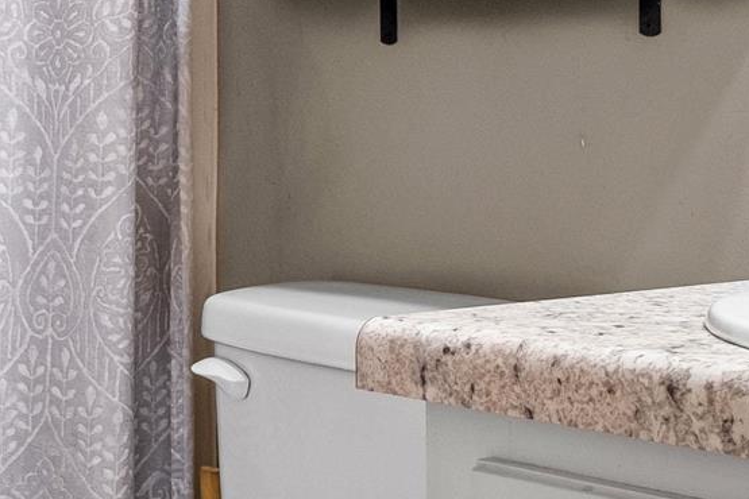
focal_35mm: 83
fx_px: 1727
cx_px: 85
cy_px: 121
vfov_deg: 16.4
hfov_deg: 23.9
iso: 800
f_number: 6.4
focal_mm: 10
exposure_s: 1/2.5
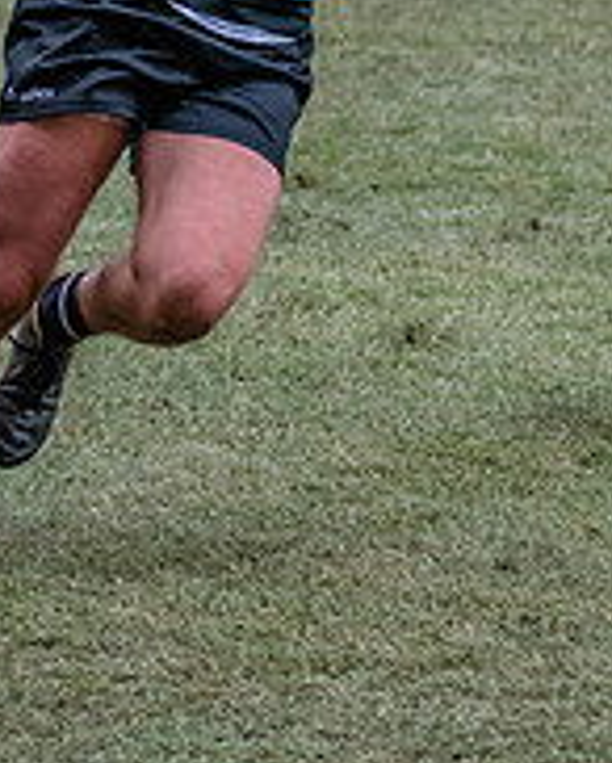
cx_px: 328
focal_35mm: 532
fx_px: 12025
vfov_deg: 3.6
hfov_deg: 2.9
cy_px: -100
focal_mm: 150
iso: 1400
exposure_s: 1/1600
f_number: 5
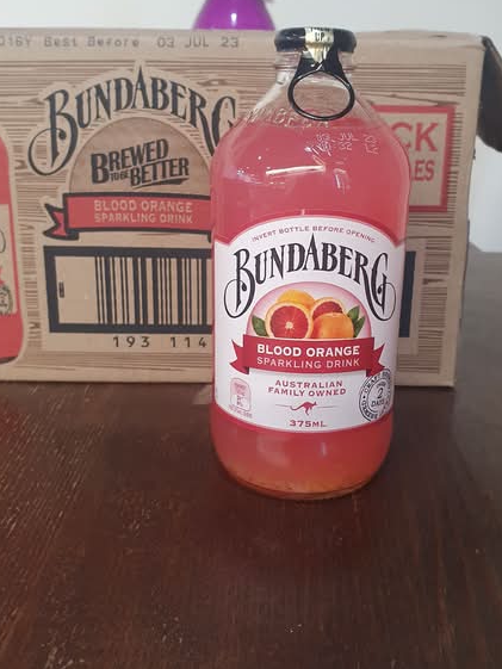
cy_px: 278
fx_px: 657
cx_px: 260
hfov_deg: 41.8
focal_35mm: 34
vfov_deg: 53.7
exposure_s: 1/50
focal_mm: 4.32
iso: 400
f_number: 2.4
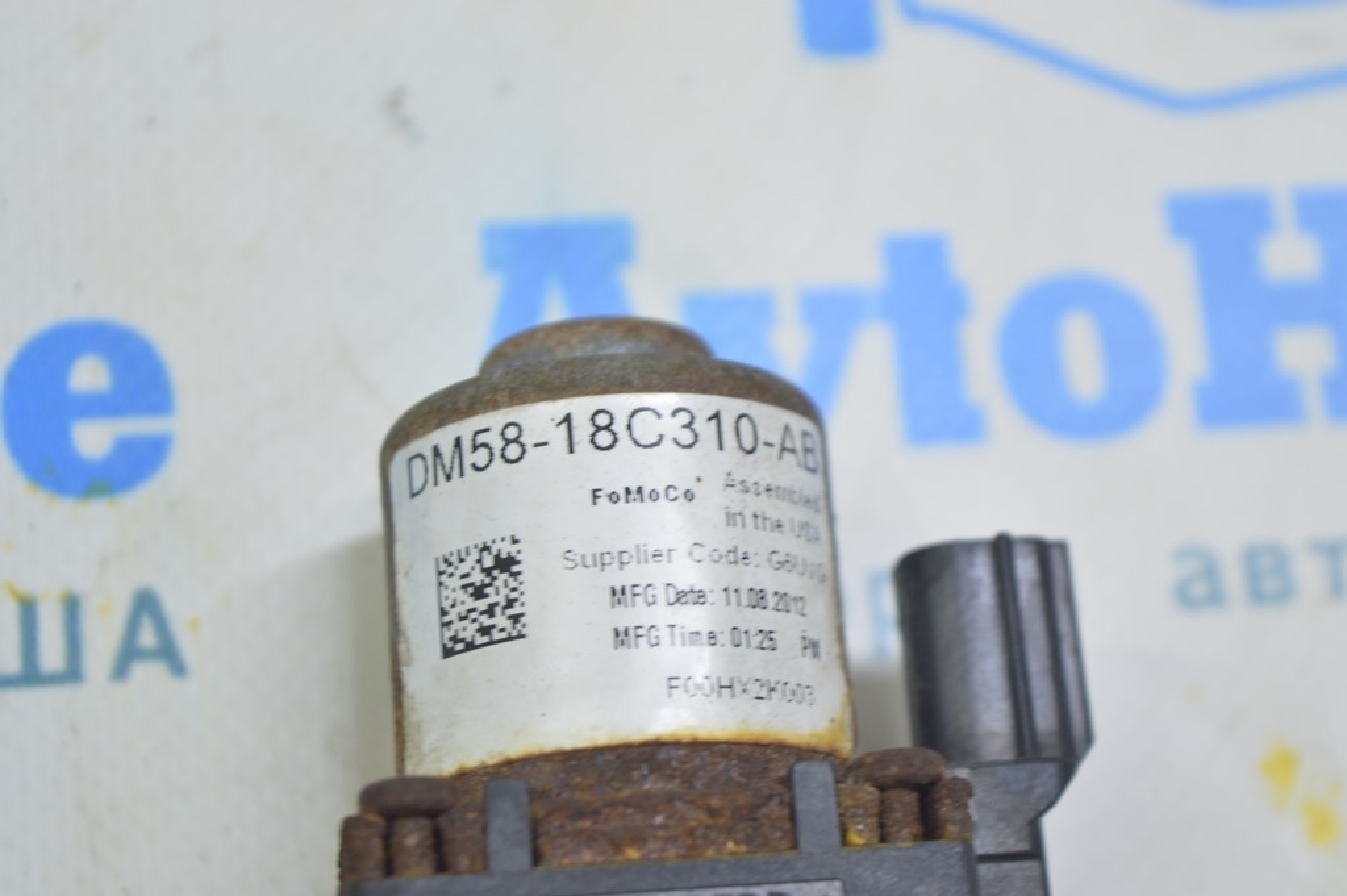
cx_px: 674
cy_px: 448
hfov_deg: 24.6
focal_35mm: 82
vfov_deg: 16.5
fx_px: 3084
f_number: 5.6
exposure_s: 1/20
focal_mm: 55
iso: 400
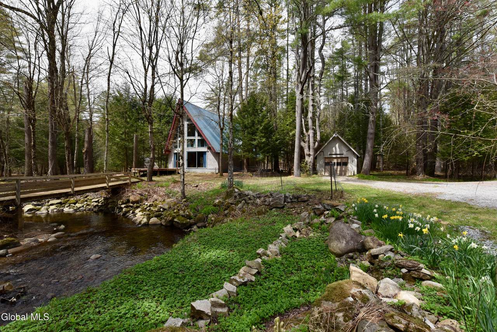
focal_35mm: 14
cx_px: 248
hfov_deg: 104.2
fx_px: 193
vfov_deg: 81.3
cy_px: 166
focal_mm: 14
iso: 800
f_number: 11
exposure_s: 1/500
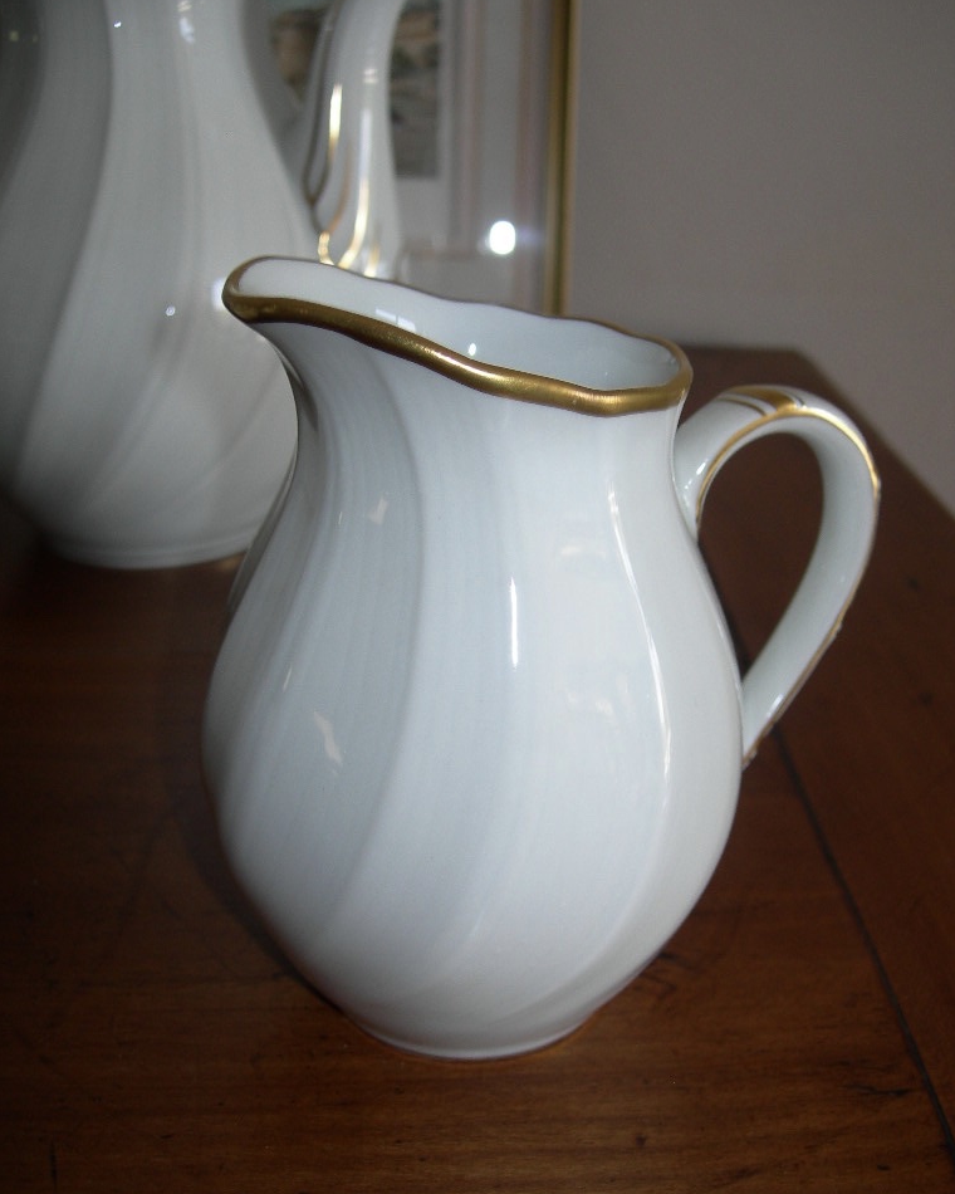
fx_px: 1413
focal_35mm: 40
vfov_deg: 45.8
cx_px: 475
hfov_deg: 37.3
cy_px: 632
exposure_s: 1/30
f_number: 2.8
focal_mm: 7.8
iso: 50
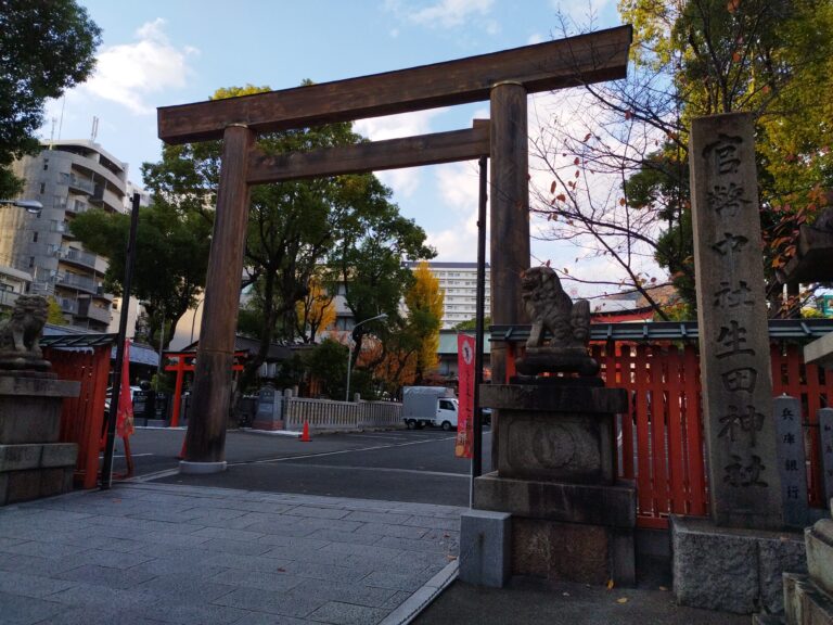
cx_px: 416
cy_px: 312
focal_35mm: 27
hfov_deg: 65.3
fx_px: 650
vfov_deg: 51.4
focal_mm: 4.7
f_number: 1.79
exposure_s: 1/968
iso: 50
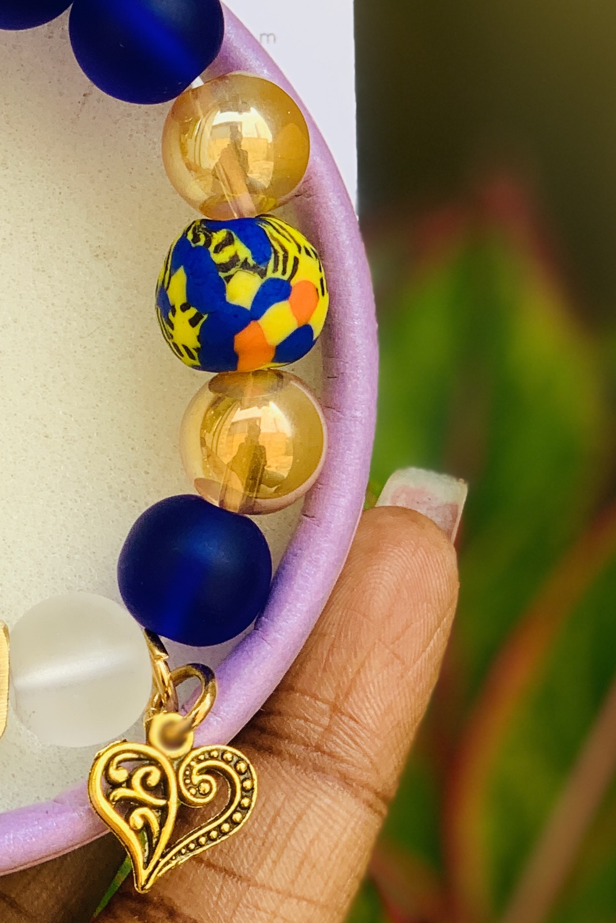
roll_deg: +1.1
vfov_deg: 15.1
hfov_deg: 9.9
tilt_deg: -12.4
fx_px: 3490
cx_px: -174
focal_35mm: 136
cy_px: 355
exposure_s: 1/180
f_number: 2.4
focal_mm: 6
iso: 16
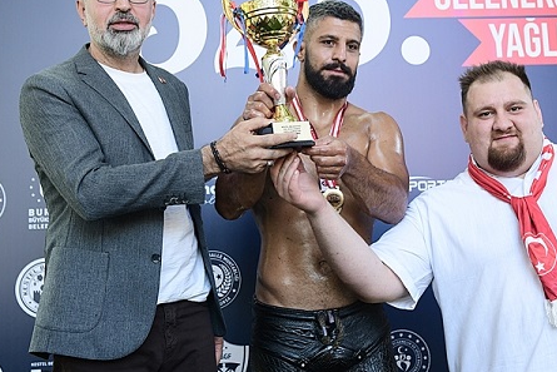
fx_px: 913
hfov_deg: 33.9
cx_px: 312
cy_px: 137
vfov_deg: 22.9
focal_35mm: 59
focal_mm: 35
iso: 1000
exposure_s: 1/160
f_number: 4.5
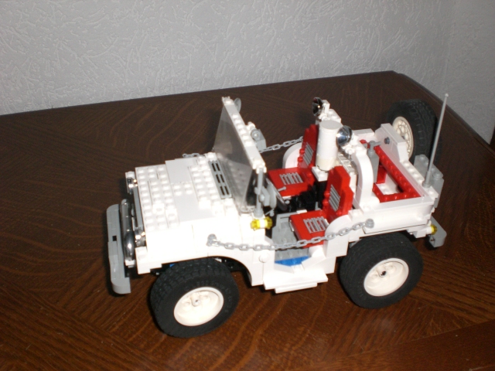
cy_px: 186
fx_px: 543
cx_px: 248
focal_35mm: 38
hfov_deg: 49.0
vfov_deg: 37.7
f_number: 3.1
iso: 200
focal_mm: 6.3
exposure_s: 1/60
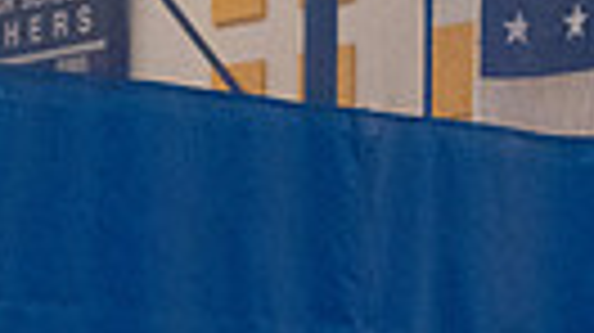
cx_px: 416
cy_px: 994
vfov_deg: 4.5
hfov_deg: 8.4
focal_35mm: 256
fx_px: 4029
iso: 10000
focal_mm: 48
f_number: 5.6
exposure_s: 1/400
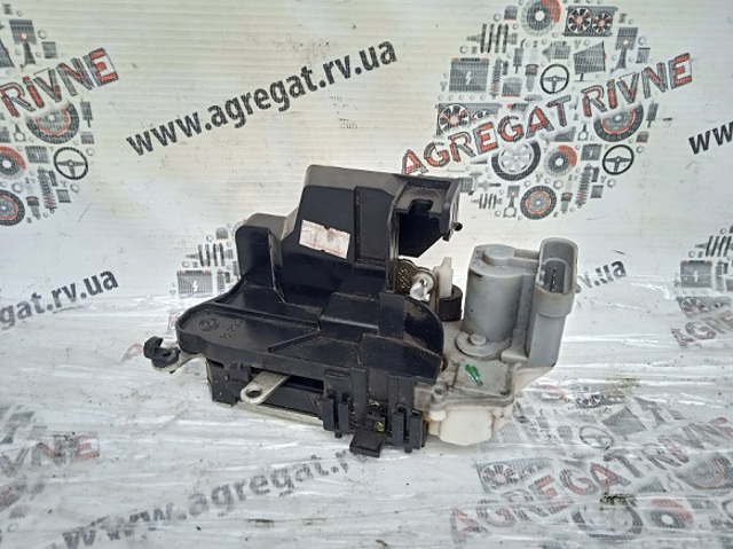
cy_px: 274
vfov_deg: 49.7
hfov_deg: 63.5
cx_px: 366
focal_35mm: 28
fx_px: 592
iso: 100
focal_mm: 3.43
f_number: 2.2
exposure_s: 1/420
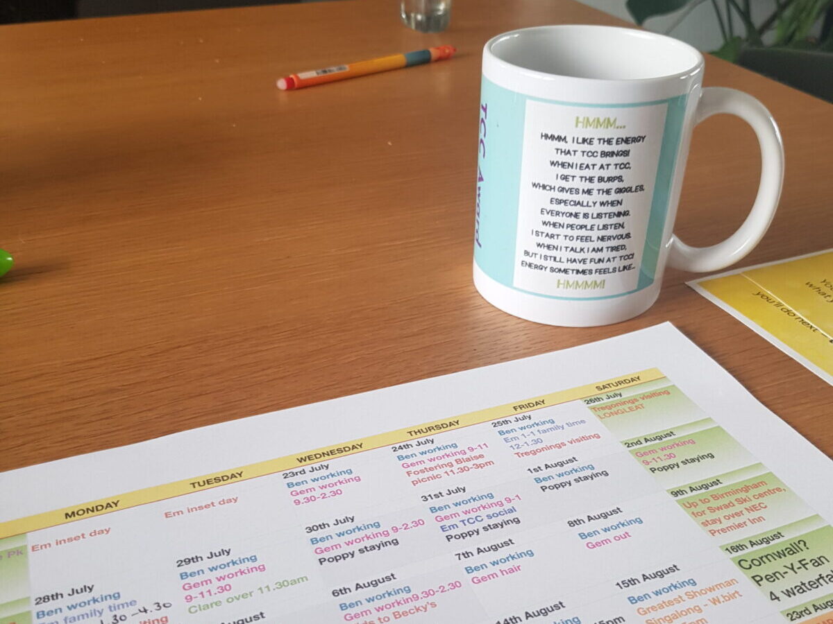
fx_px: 626
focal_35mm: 26
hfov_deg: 67.3
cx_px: 416
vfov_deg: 53.1
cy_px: 312
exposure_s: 1/60
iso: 80
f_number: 1.7
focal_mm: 4.2
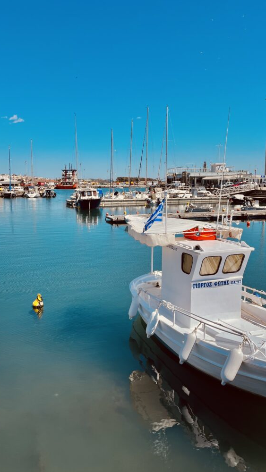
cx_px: 114
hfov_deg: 40.1
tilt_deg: -7.9
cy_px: 233
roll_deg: +1.3
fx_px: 363
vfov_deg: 66.1
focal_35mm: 29
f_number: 1.6
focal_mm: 5.1
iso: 50
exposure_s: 1/4651
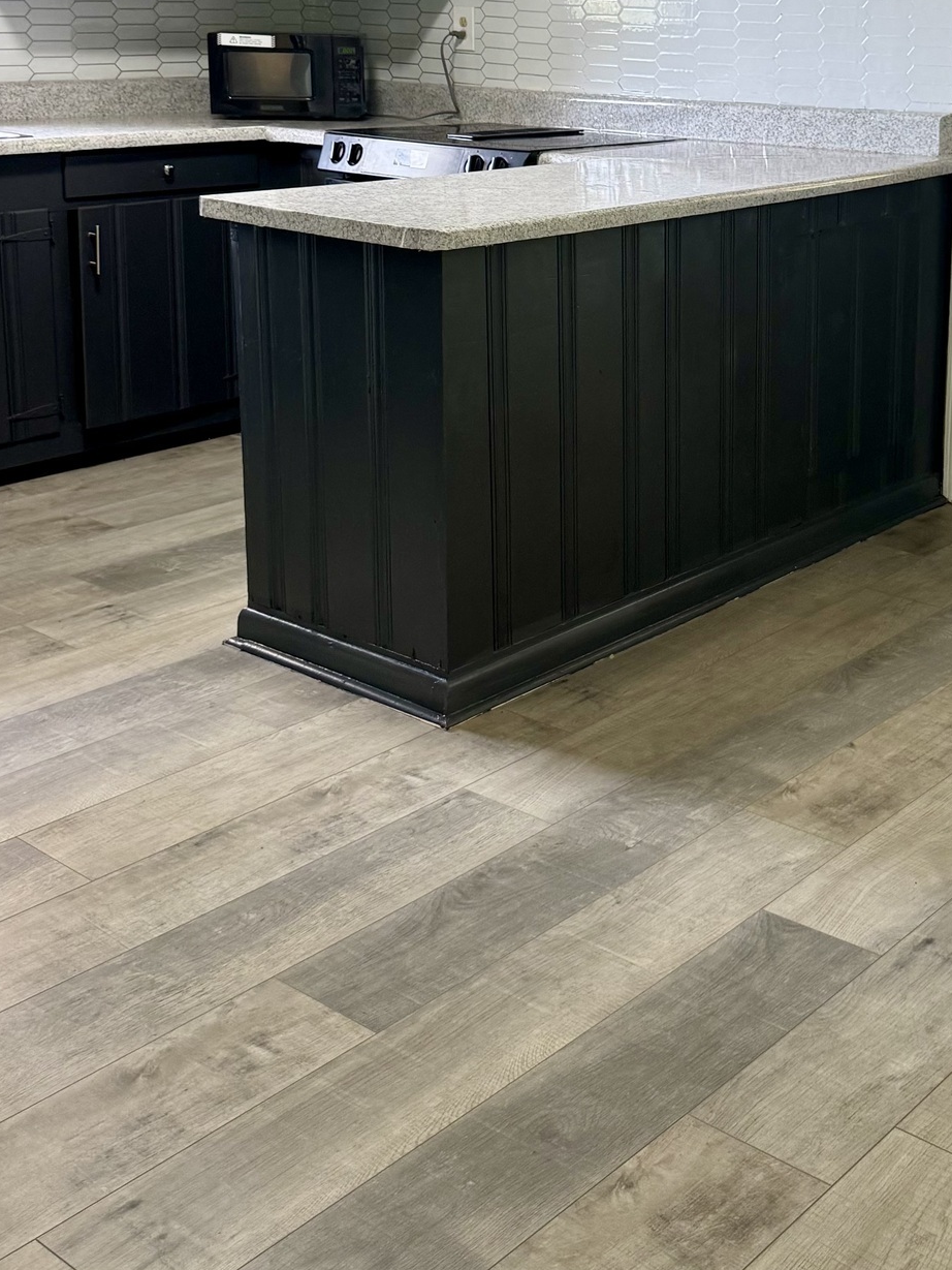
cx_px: 767
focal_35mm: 45
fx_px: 1650
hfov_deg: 31.3
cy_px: 304
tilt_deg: -10.9
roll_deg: -0.8
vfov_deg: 40.8
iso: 200
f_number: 1.78
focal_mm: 6.76
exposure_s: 1/68
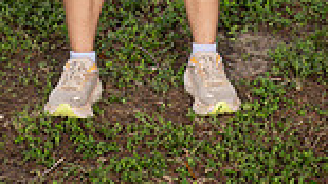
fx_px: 1452
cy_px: -283
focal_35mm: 167
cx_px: 129
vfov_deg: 6.8
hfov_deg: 12.9
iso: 250
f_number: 6.3
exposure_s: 1/400
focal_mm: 55
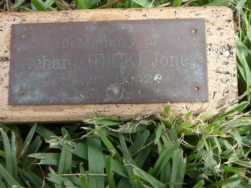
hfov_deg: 37.5
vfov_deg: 28.6
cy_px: 83
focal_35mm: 51
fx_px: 370
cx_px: 117
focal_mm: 5.2
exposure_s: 1/320
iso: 80
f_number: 2.8
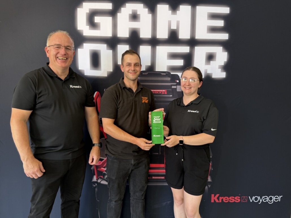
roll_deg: -0.2
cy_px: 109
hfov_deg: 71.6
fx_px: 202
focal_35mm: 24
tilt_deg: -5.7
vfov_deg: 56.8
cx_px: 146
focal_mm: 6.76
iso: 125
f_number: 1.78
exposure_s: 1/121
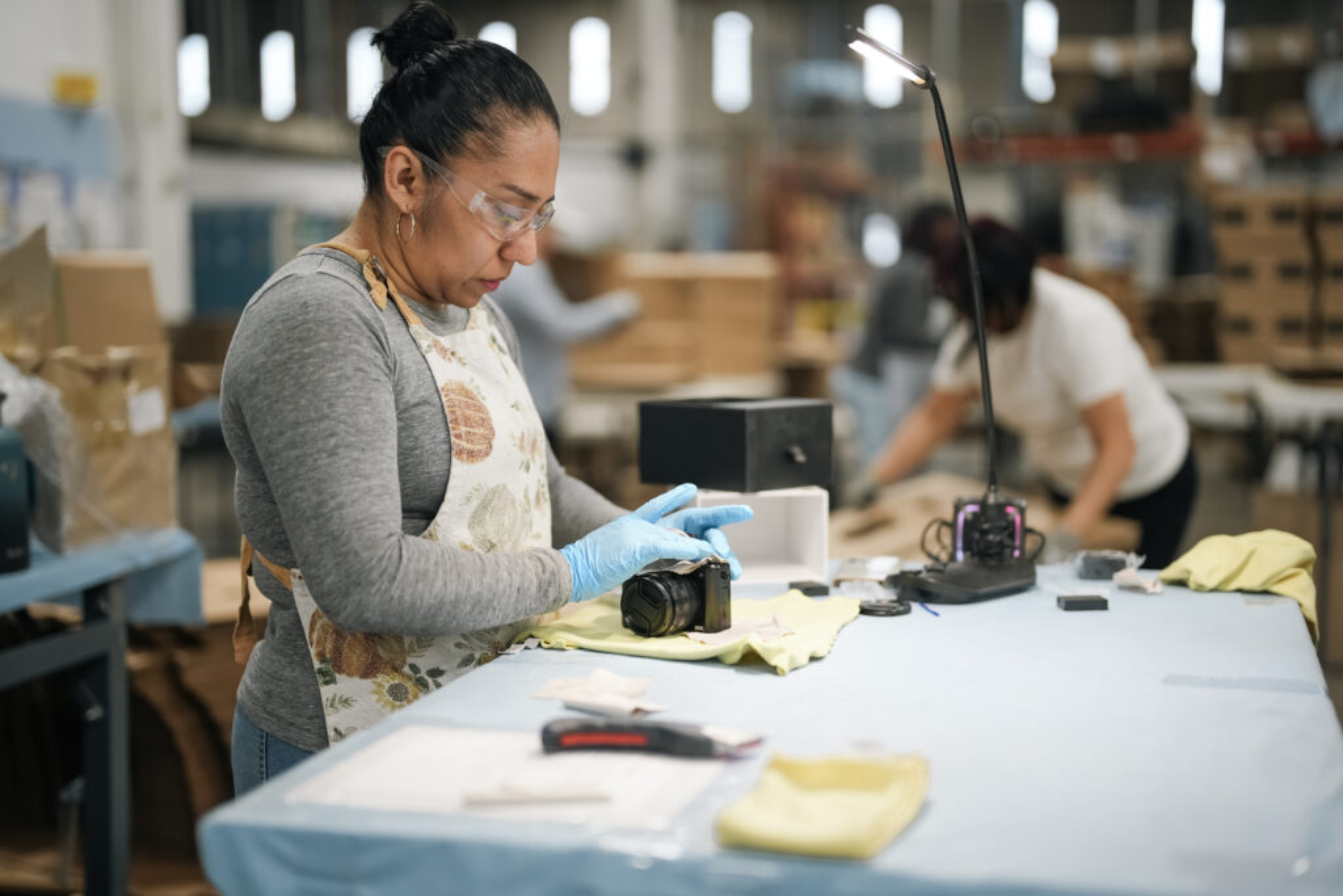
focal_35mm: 50
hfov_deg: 39.6
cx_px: 672
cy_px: 448
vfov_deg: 27.0
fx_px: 1865
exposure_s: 1/250
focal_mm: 50
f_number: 1.2
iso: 400
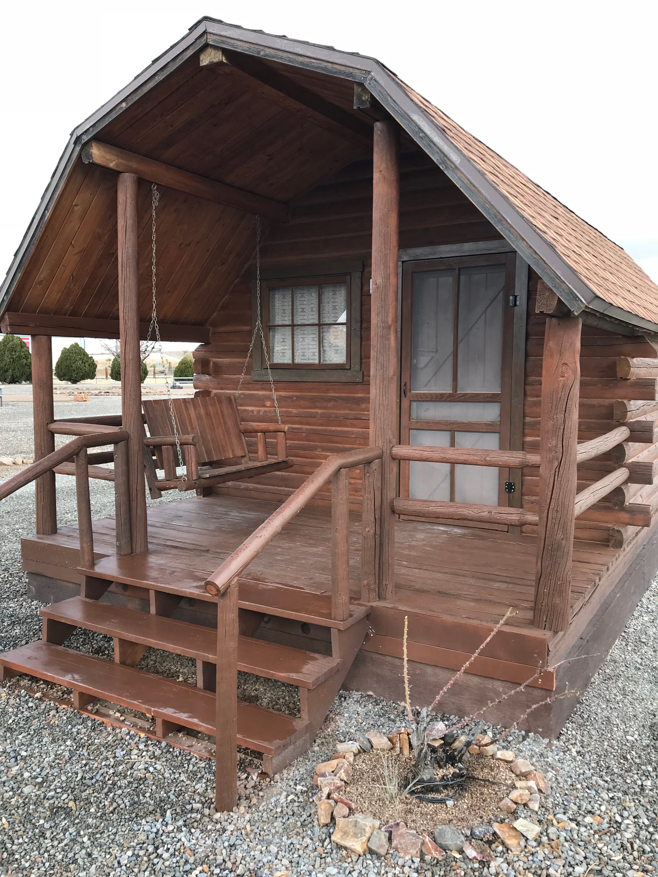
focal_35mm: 28
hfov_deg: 49.7
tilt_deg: -5.2
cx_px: 329
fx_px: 710
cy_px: 438
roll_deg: +0.7
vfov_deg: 63.4
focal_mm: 3.99
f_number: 1.8
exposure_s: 1/211
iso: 20
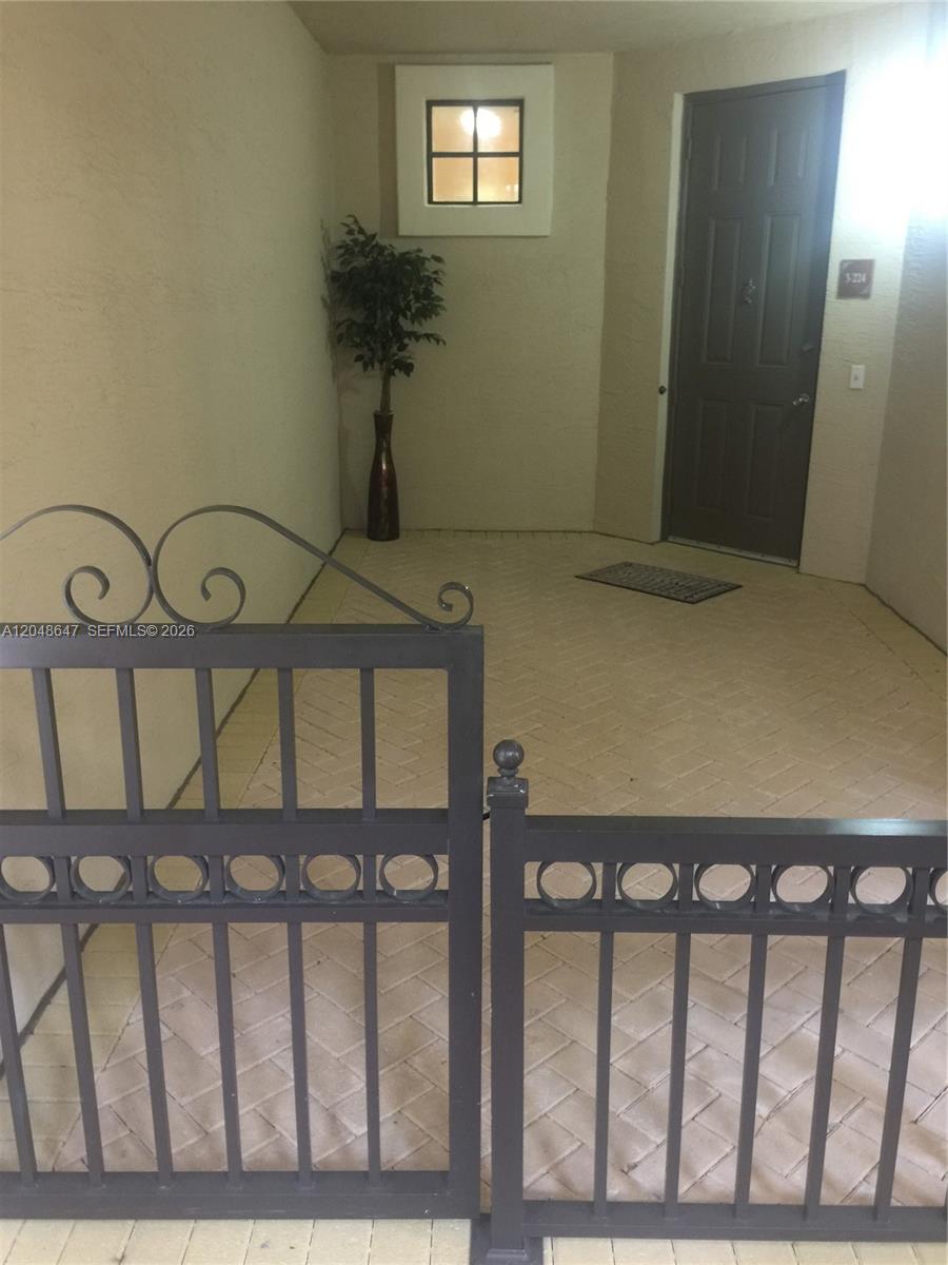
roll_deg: -0.2
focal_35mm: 29
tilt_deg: -16.7
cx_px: 474
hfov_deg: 48.2
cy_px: 632
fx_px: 1059
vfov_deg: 61.7
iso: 64
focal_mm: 4.15
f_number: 2.2
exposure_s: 1/4
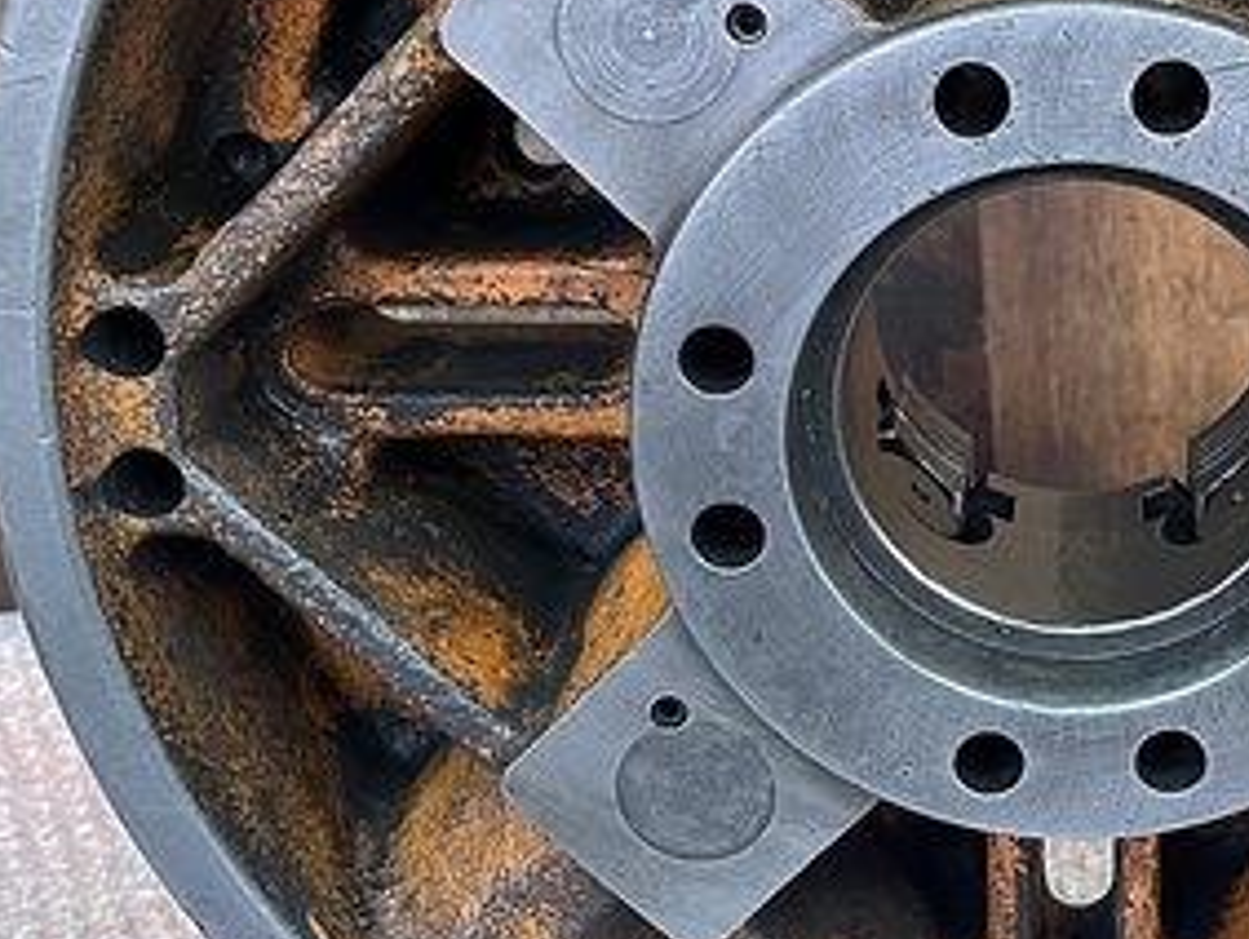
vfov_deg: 24.7
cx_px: 1090
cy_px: 283
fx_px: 2131
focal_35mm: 59
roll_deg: +3.4
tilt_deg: -18.6
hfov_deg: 31.4
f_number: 1.6
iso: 400
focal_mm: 5.1
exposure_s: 1/60
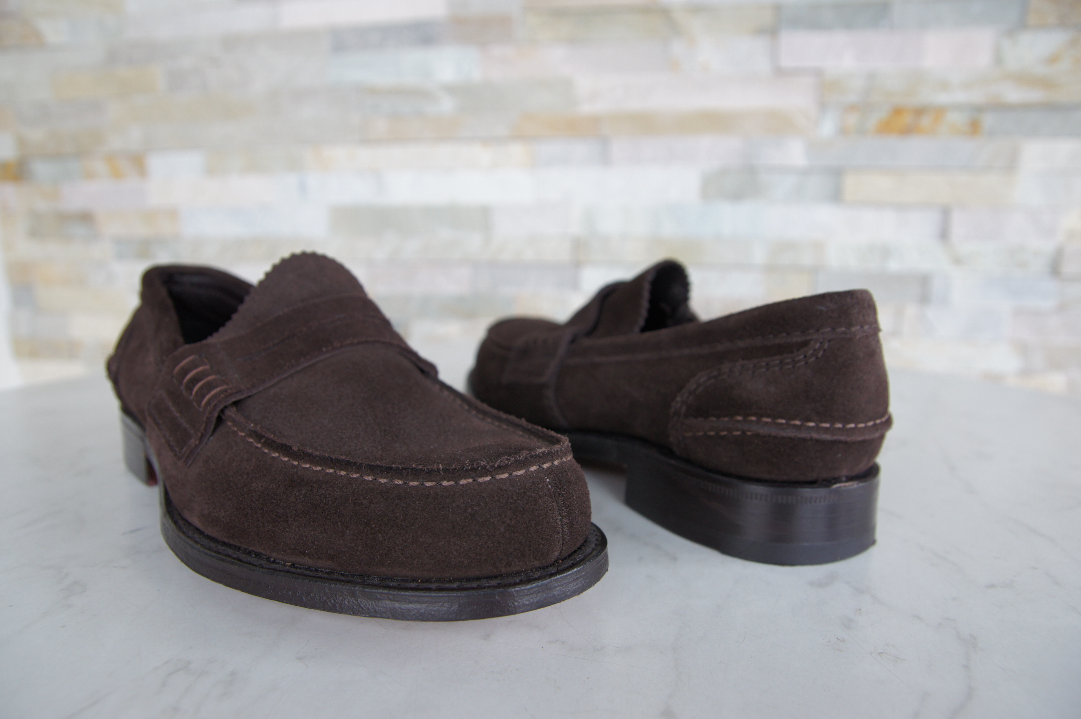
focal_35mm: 26
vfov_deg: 50.4
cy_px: 360
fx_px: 765
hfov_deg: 70.5
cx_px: 540
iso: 200
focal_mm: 17
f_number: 4.5
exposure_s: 1/40
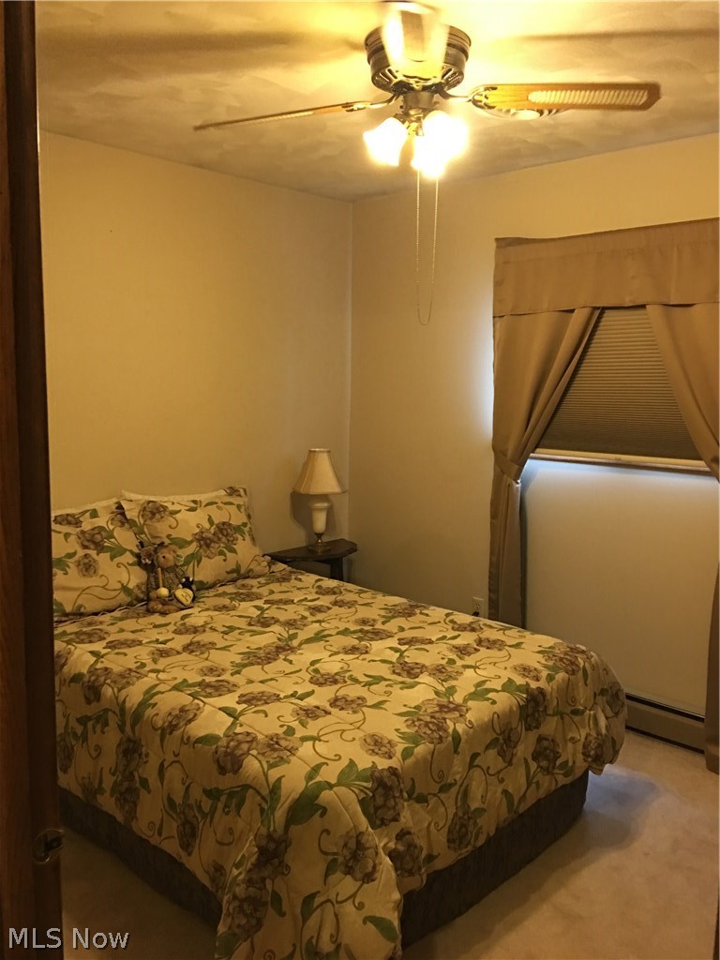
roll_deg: -1.8
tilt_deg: -9.7
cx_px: 360
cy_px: 480
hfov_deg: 48.2
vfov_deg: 61.7
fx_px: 804
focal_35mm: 29
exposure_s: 1/4
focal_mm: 4.15
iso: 64
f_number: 2.2
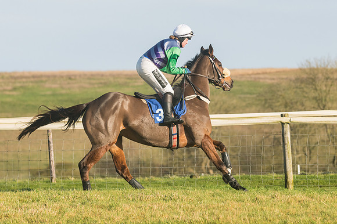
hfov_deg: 8.1
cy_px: 112
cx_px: 168
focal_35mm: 255
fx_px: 2386
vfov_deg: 5.4
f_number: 5
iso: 400
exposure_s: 1/4000
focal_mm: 170
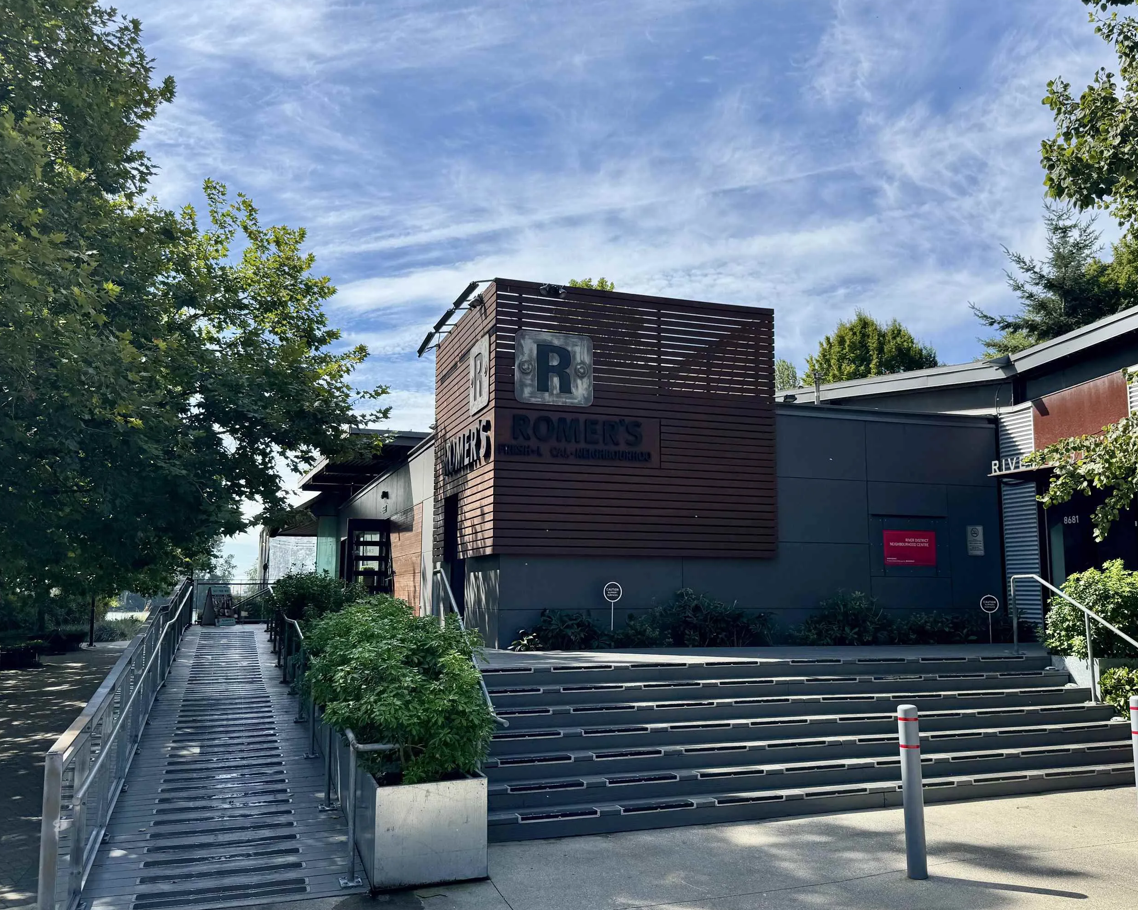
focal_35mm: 29
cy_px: 469
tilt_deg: +7.2
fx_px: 977
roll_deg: -0.5
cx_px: 610
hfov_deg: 60.4
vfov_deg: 50.0
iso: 80
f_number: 1.78
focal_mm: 6.76
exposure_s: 1/4310
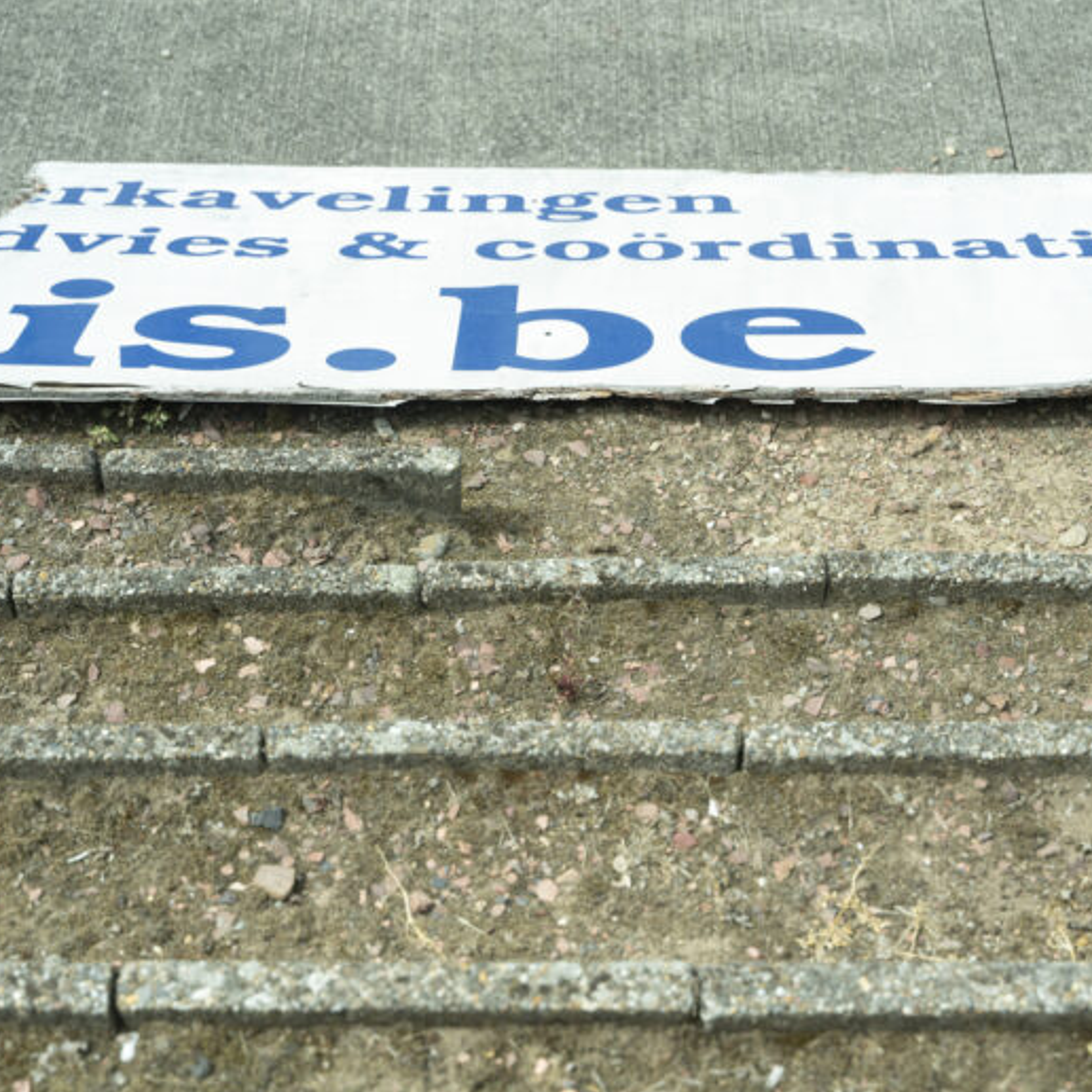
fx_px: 2248
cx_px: 609
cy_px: 548
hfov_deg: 27.3
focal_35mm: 63
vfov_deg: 27.3
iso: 400
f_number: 3.5
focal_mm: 49
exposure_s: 1/3200
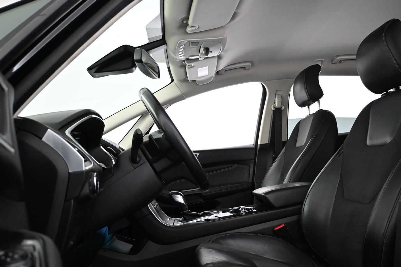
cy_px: 144
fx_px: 355
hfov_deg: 58.9
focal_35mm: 32
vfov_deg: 41.3
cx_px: 215
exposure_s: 1/80
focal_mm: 18.5
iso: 3200
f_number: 3.8
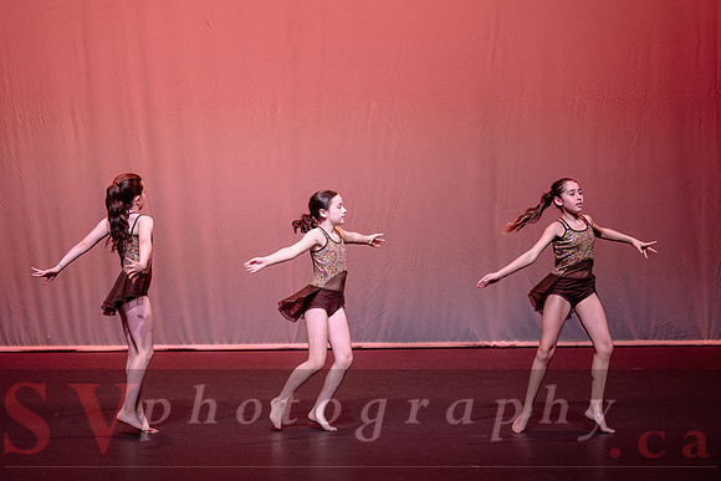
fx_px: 3086
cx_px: 324
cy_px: 216
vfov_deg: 8.9
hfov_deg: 13.3
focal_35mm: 154
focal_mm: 140
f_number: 2.8
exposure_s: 1/500
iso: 1250
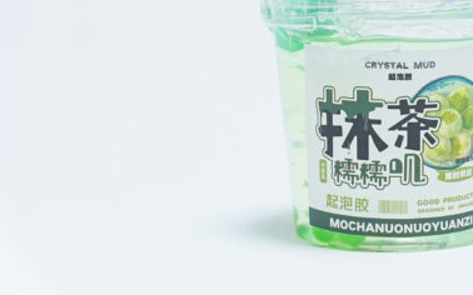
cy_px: 74
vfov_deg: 8.8
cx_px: 394
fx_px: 1920
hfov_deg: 14.0
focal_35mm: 149
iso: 3200
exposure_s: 1/640
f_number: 4.5
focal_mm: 53
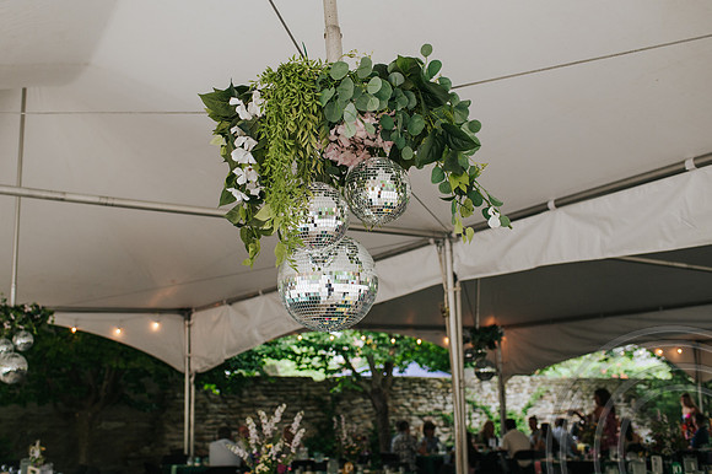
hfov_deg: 48.7
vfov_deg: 33.6
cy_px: 215
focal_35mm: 40
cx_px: 323
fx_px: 785
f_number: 3.2
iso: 800
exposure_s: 1/200
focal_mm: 35
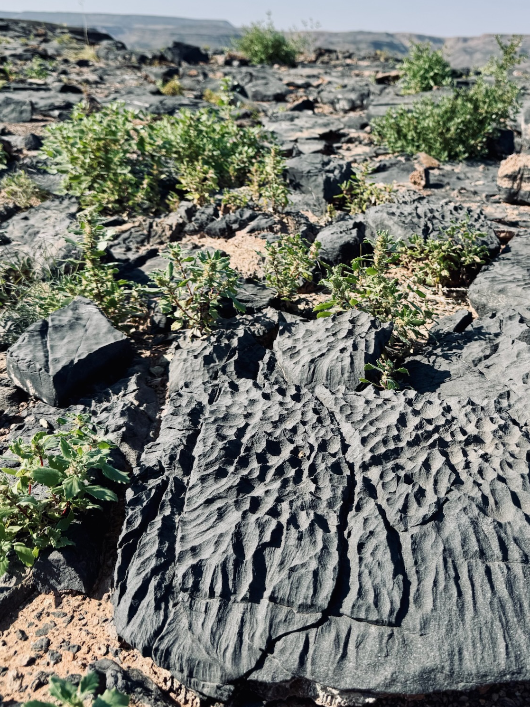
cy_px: 261
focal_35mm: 33
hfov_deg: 42.4
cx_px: 348
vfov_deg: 54.7
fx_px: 674
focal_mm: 6.76
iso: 80
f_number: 1.78
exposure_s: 1/3597
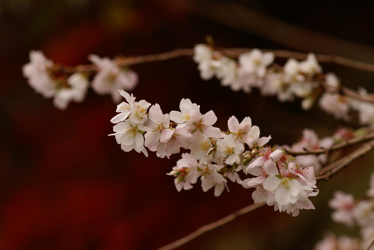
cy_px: 125
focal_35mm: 150
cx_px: 187
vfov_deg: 9.2
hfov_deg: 13.7
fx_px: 1560
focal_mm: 100
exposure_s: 1/320
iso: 100
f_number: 4.5
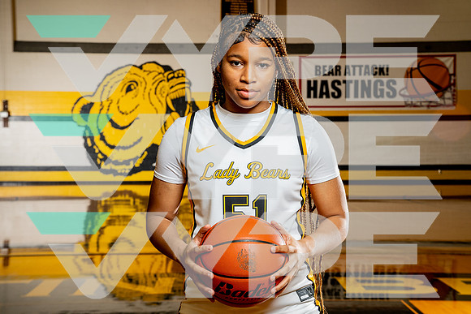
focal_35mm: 63
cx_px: 235
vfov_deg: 21.7
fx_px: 822
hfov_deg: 32.0
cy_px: 157
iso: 800
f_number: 8
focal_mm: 60
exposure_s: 1/250
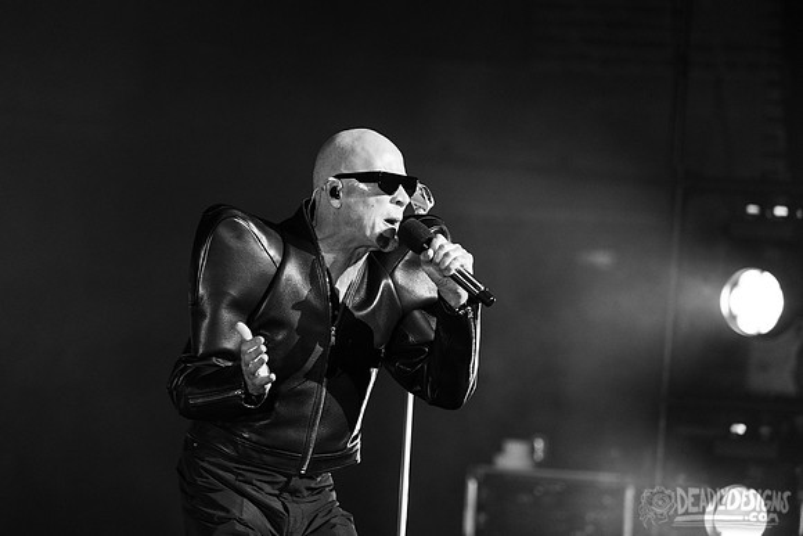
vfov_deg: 3.4
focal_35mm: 408
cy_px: 232
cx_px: 347
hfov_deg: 5.0
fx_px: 9112
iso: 4000
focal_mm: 360
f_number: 5.6
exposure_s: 1/250
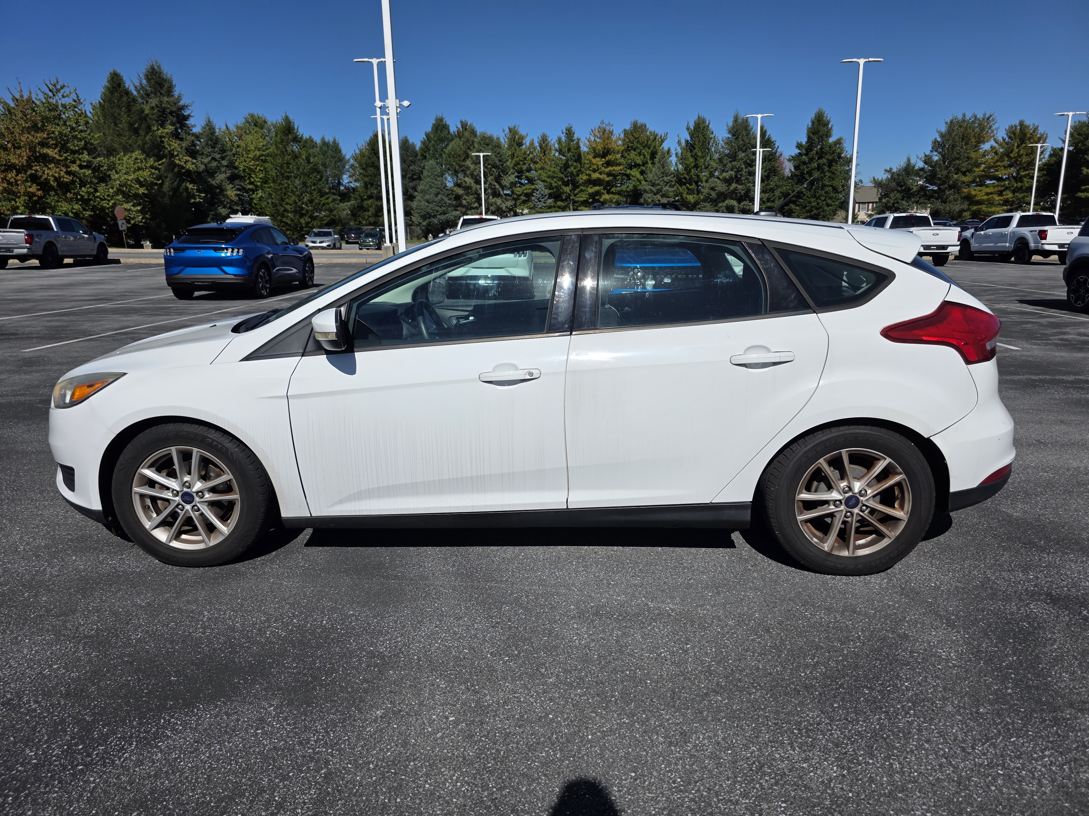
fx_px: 724
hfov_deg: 73.9
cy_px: 408
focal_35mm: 23
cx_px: 544
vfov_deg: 58.9
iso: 50
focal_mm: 6.3
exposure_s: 1/7944
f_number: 1.7
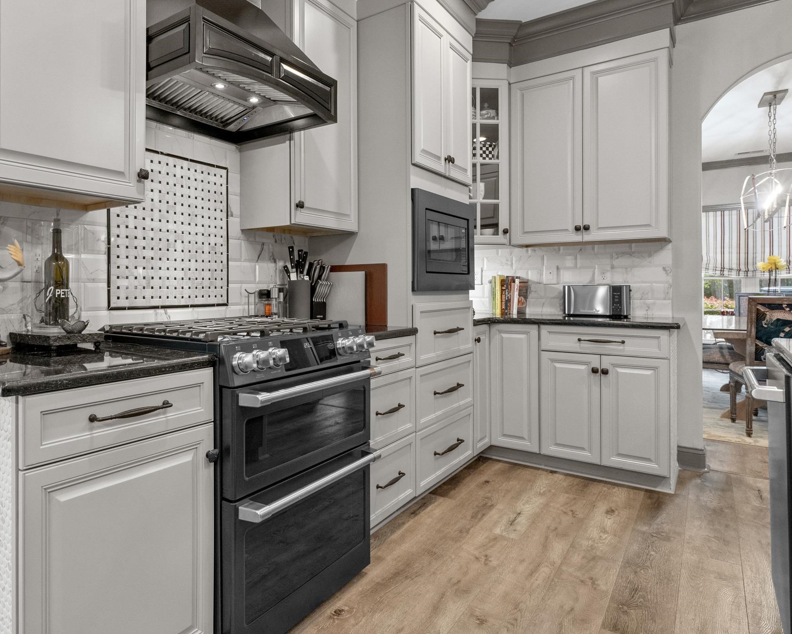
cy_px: 270
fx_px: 516
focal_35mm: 22
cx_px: 273
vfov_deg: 62.8
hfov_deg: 73.1
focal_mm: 16
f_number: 8
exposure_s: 1/15
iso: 800
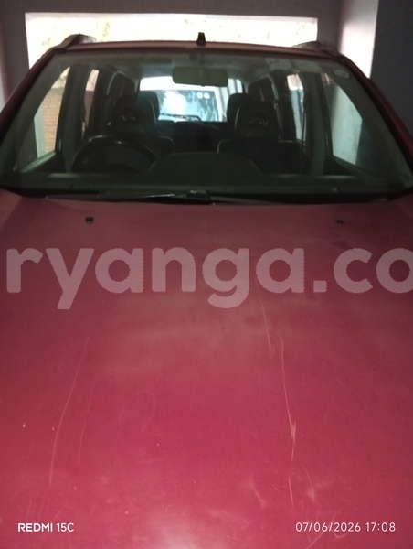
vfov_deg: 67.2
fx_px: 412
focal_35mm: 26
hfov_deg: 53.2
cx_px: 206
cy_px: 274
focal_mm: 3.96
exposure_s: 1/14.3
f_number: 1.8
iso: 3459
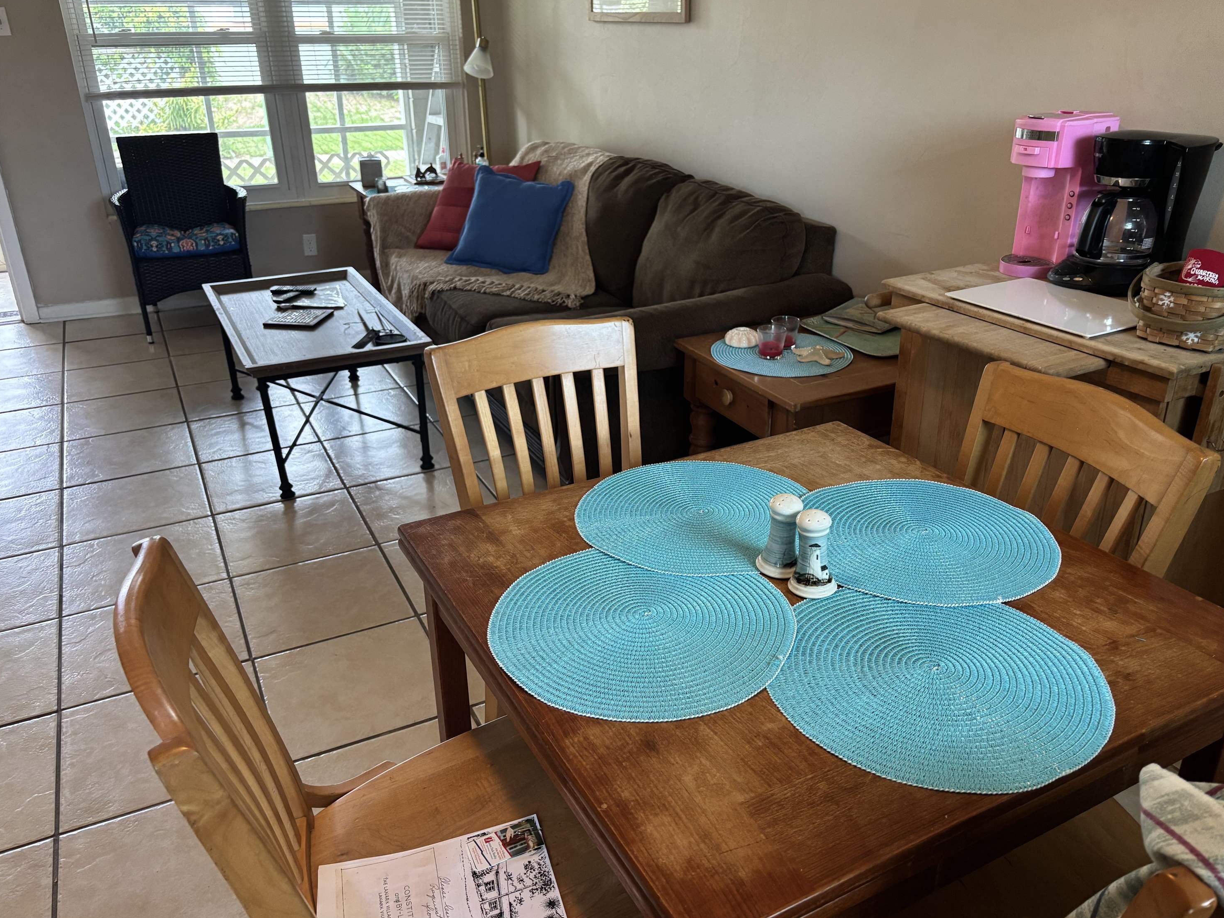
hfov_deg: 65.3
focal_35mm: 27
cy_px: 460
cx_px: 633
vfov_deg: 51.4
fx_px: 955
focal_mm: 5.96
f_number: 1.6
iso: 200
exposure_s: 1/41
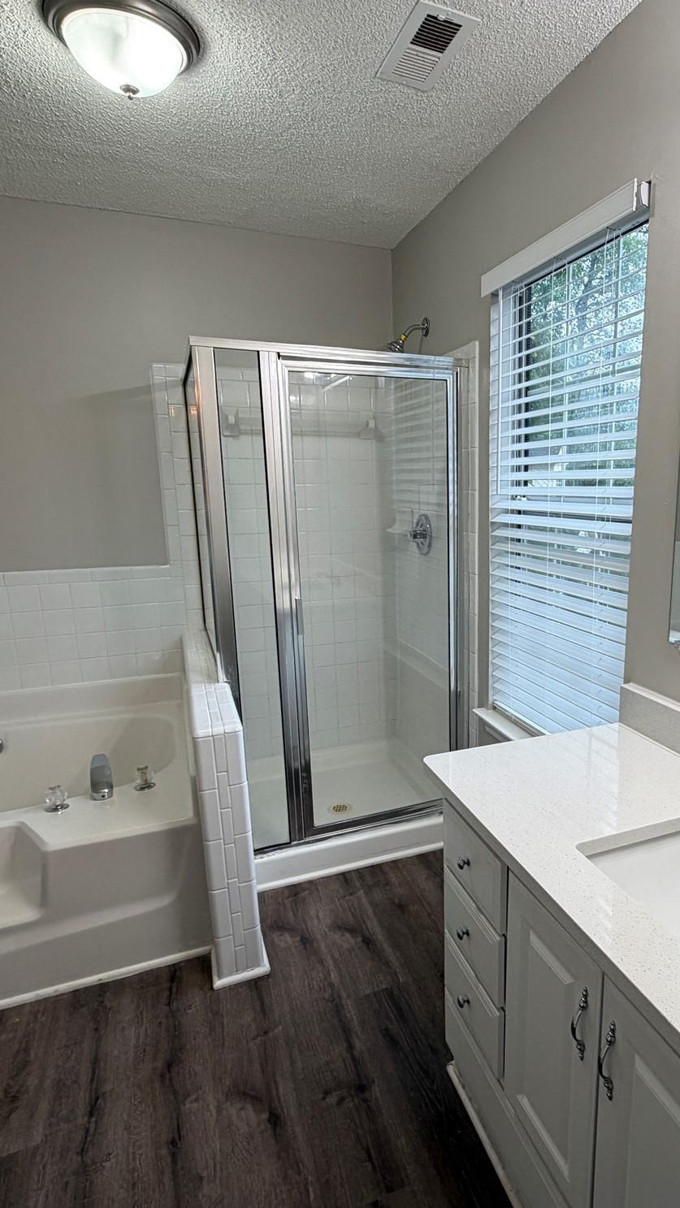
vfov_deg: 83.8
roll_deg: +1.0
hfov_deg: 52.3
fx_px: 673
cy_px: 621
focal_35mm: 21
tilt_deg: -11.3
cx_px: 468
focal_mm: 2.22
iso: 160
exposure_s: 1/120
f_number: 2.2
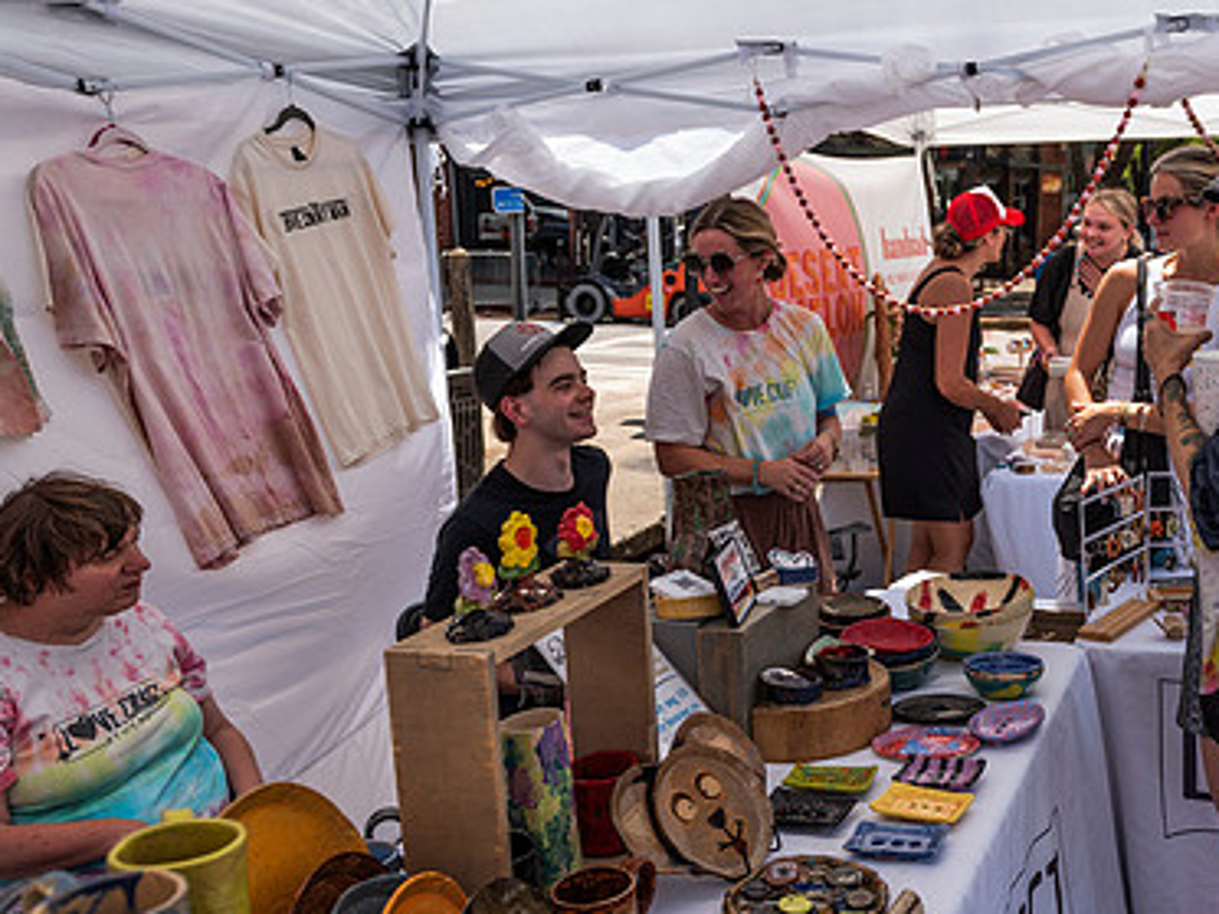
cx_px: 947
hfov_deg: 48.9
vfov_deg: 39.7
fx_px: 1268
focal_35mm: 36
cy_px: 450
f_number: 4
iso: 50
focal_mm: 24
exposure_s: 1/400
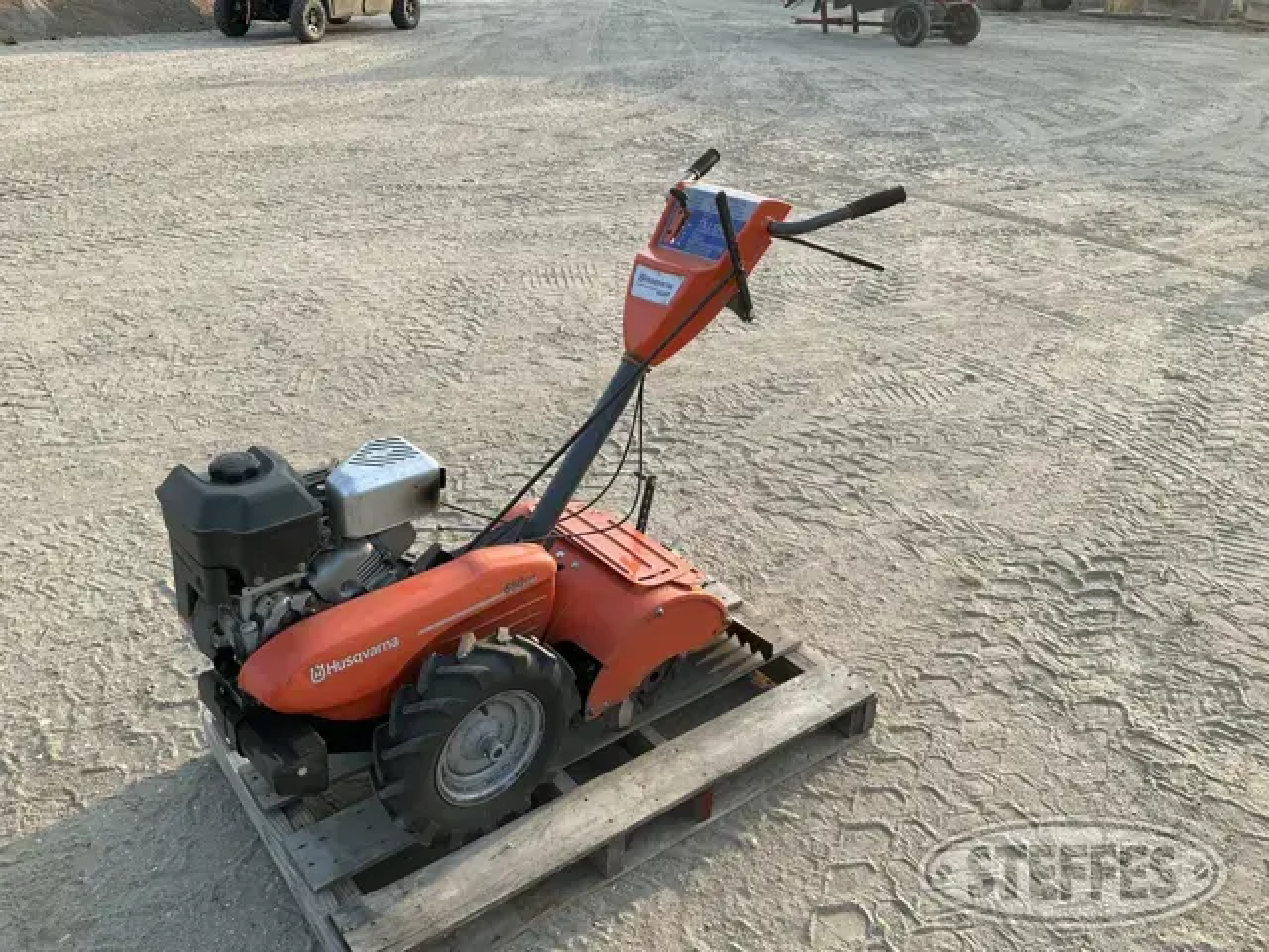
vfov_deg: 48.2
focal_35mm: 29
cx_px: 634
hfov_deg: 61.7
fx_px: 1063
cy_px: 476
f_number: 1.8
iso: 25
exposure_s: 1/372
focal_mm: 3
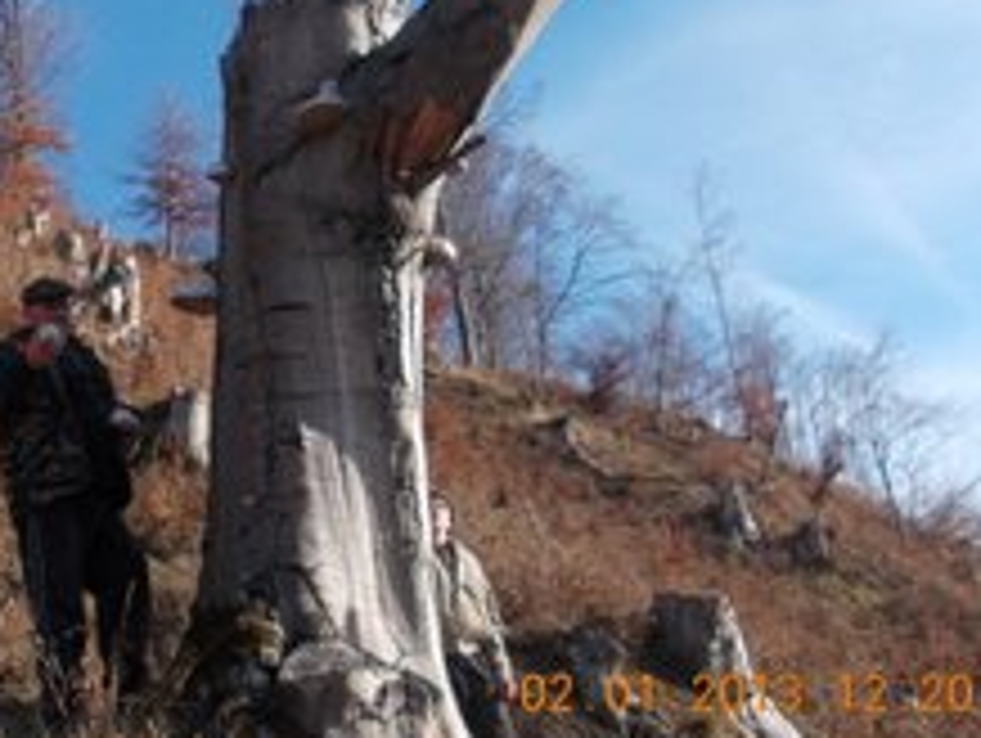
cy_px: 241
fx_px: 1277
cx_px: 266
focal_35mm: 45
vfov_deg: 32.0
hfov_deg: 41.0
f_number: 5.4
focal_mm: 4
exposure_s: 1/200
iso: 80
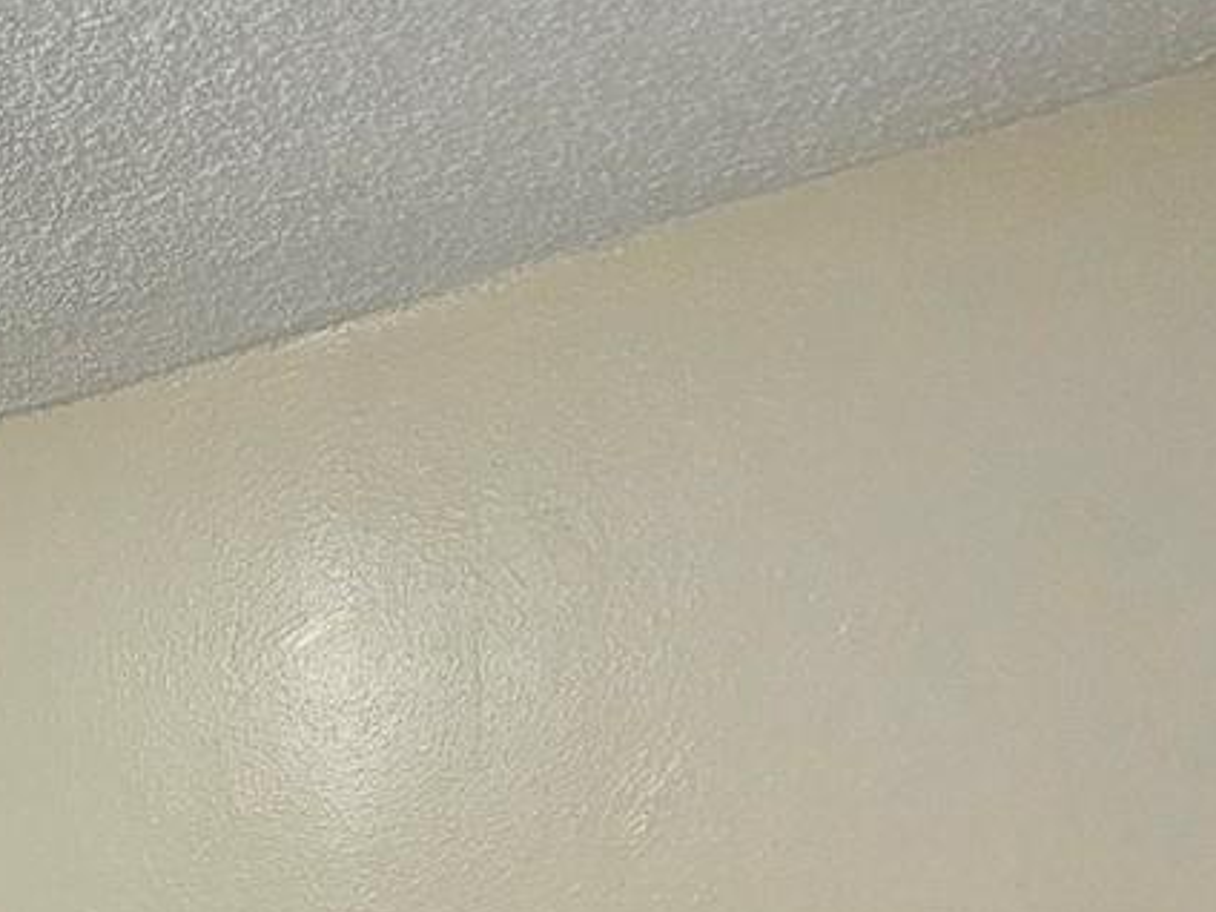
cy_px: 1205
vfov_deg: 25.3
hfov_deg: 28.1
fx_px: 1721
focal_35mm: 49
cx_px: -545
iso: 400
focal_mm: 2.2
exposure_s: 1/40
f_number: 2.2
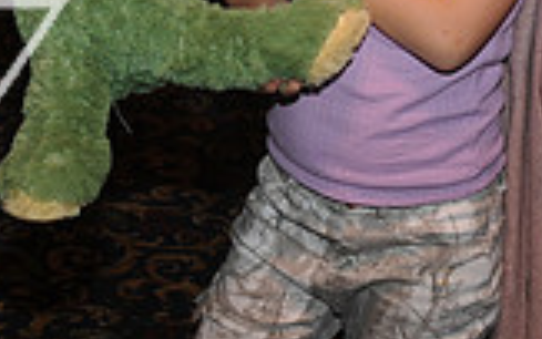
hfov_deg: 15.8
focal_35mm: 127
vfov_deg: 10.0
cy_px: -153
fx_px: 1877
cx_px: -123
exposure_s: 1/60
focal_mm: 35
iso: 250
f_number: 8
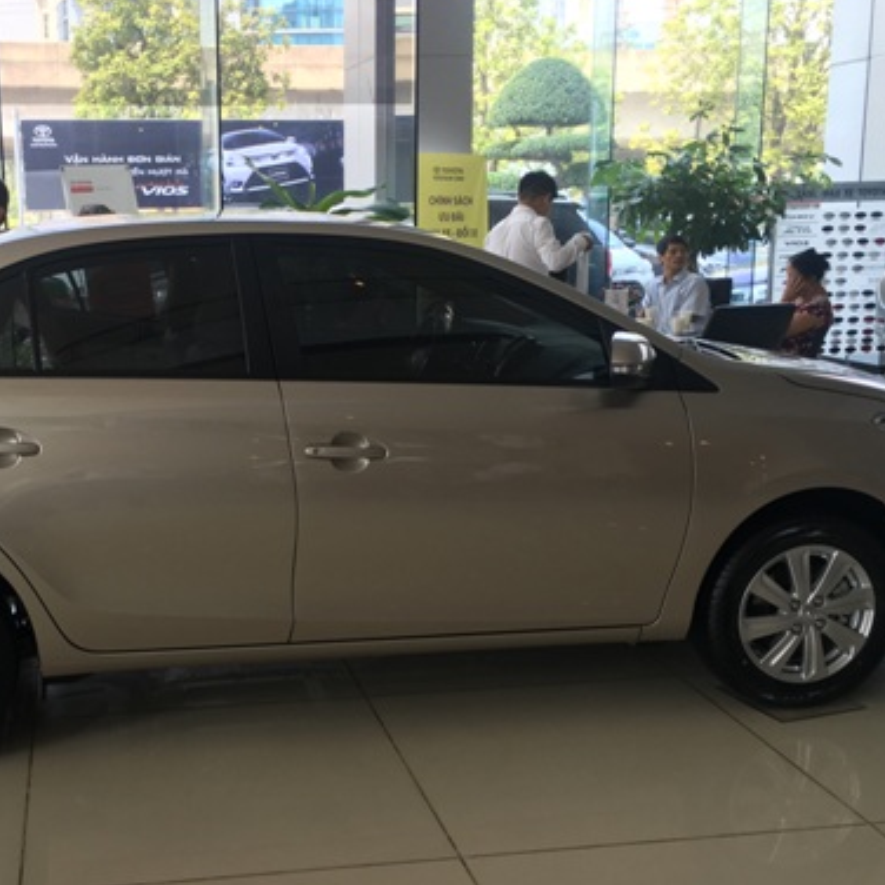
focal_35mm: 44
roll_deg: +1.3
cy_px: 497
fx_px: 1273
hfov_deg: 37.7
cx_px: 265
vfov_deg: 38.3
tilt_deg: -10.5
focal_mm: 4.15
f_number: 2.2
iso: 32
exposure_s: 1/100
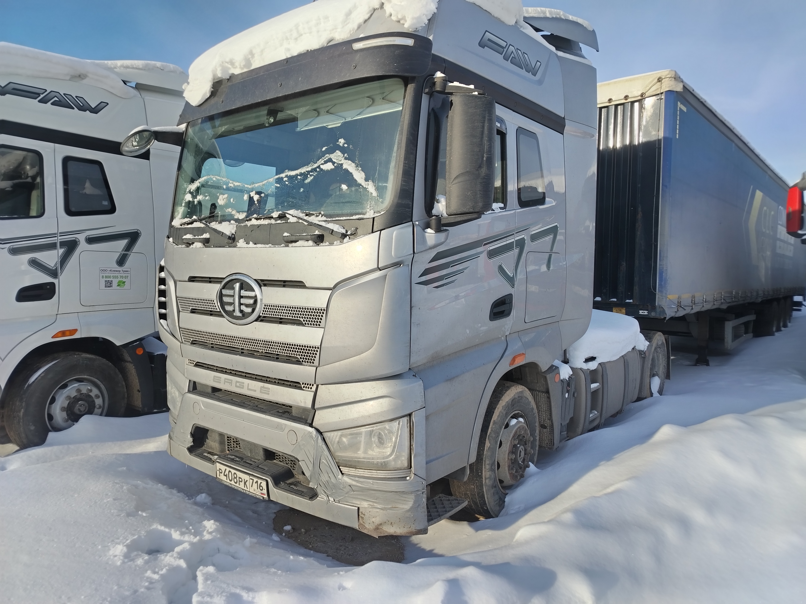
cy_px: 302
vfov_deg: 56.8
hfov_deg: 71.6
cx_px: 403
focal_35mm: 24
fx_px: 559
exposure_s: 1/900
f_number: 1.75
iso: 163
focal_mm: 5.25
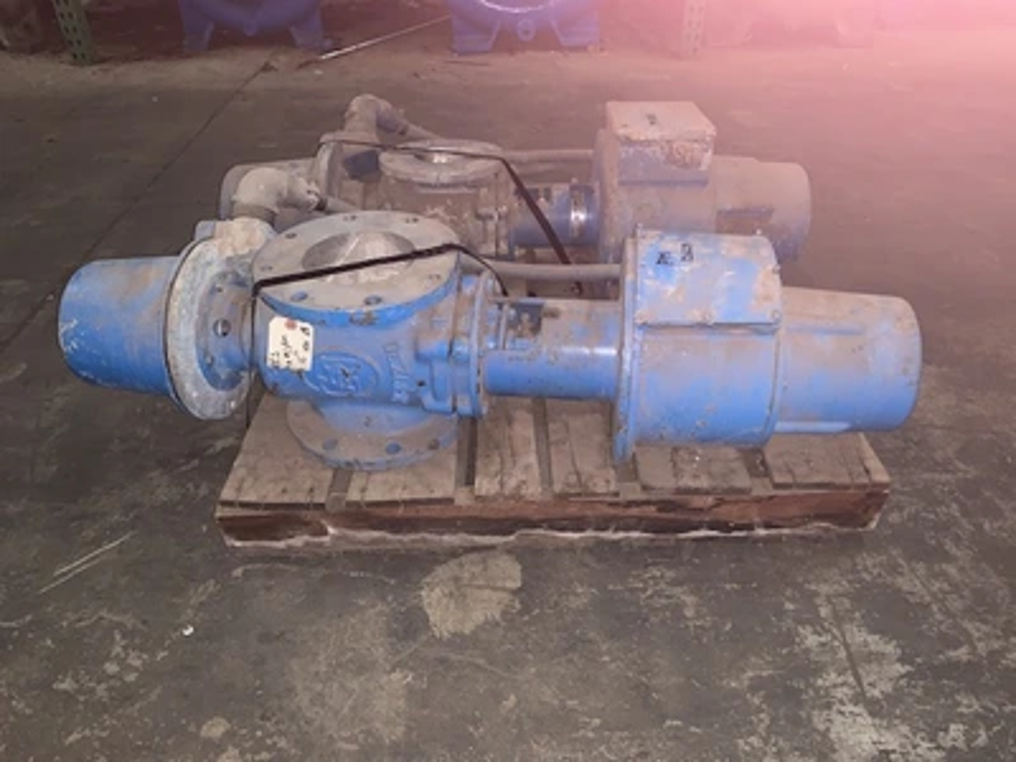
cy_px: 381
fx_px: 763
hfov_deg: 67.3
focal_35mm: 26
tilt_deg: -35.2
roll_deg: +2.7
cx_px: 508
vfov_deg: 53.1
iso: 100
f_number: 1.8
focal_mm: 4.25
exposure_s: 1/13
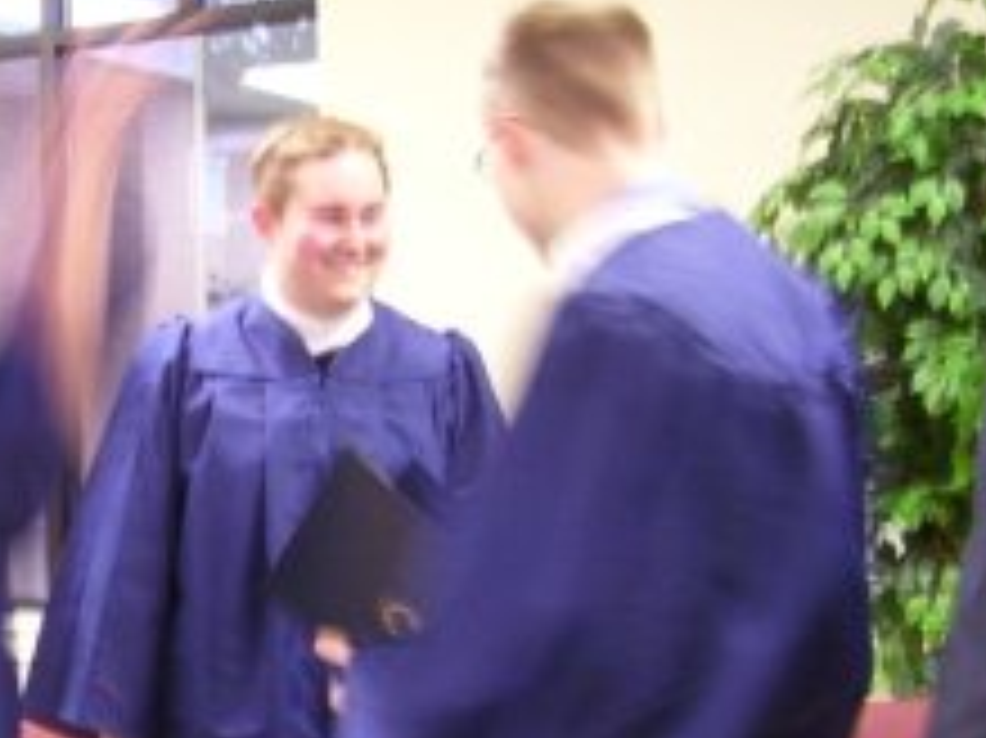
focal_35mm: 70
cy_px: 639
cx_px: 54
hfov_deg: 26.6
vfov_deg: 20.6
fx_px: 1993
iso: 160
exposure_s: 1/8
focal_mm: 5.6
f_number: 2.7
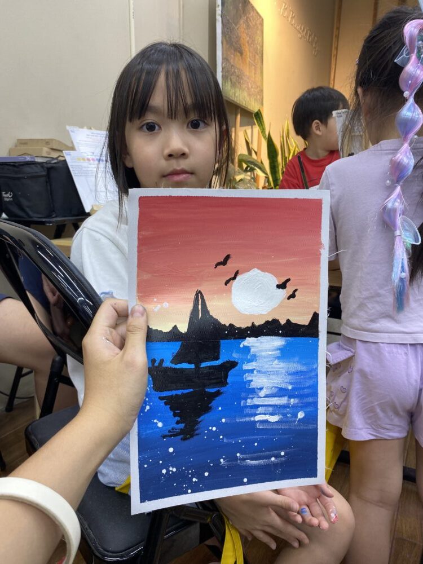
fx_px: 424
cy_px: 282
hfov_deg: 53.1
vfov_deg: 67.3
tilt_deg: -12.0
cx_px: 212
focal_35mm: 26
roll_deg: +0.5
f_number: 1.8
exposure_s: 1/100
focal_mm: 4.25
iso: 80
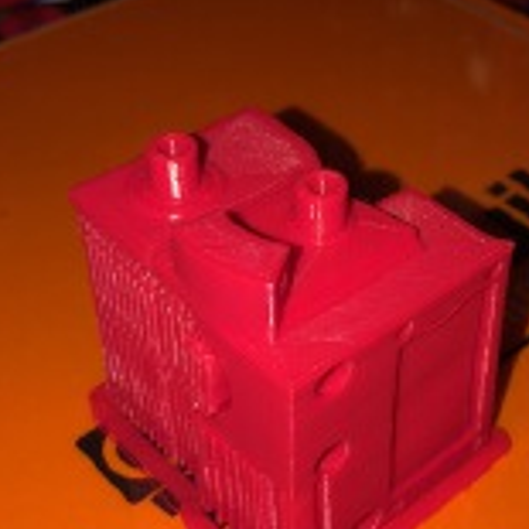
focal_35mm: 64
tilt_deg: -39.8
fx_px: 1107
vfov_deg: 26.9
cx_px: 362
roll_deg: -1.3
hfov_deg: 26.7
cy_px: 232
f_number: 1.8
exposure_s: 1/15
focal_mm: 3.99
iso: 40
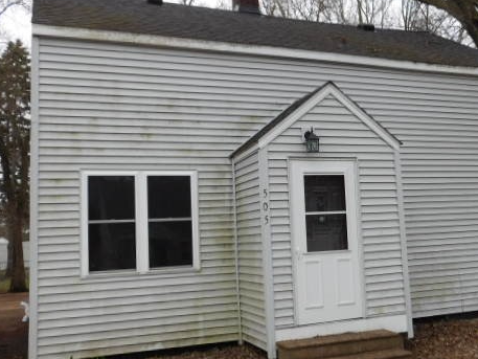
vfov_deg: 34.4
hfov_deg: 44.3
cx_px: 308
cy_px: 175
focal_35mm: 42
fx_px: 580
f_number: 3.2
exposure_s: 1/160
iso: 125
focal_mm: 5.3
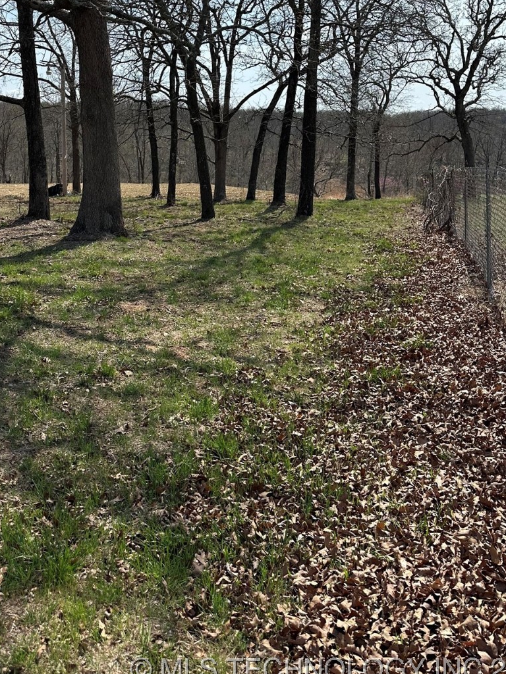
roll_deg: -1.1
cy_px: 194
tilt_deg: -5.3
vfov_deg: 49.9
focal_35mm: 36
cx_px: 181
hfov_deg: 39.3
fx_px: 702
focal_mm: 6.86
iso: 80
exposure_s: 1/4016
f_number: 1.78
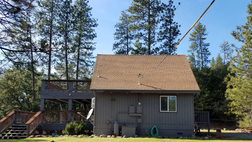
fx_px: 194
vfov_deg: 39.7
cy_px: 95
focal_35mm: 29
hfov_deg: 66.1
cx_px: 128
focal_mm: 4.2
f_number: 1.7
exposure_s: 1/1072
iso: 50
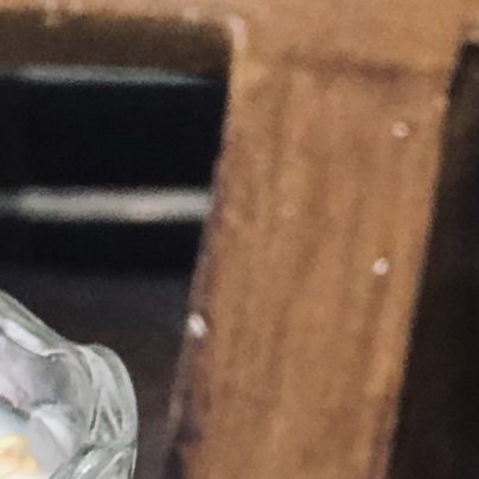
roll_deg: +1.2
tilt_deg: -17.1
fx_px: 4994
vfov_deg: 5.5
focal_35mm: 319
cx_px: -38
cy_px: 449
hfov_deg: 5.5
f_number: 2.8
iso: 50
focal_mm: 6.6
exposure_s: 1/50
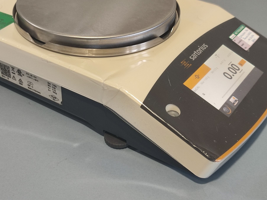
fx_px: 255
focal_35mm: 33
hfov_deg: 55.3
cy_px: 80
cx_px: 123
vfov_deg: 42.7
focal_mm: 6.04
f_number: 1.9
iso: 378
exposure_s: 1/33
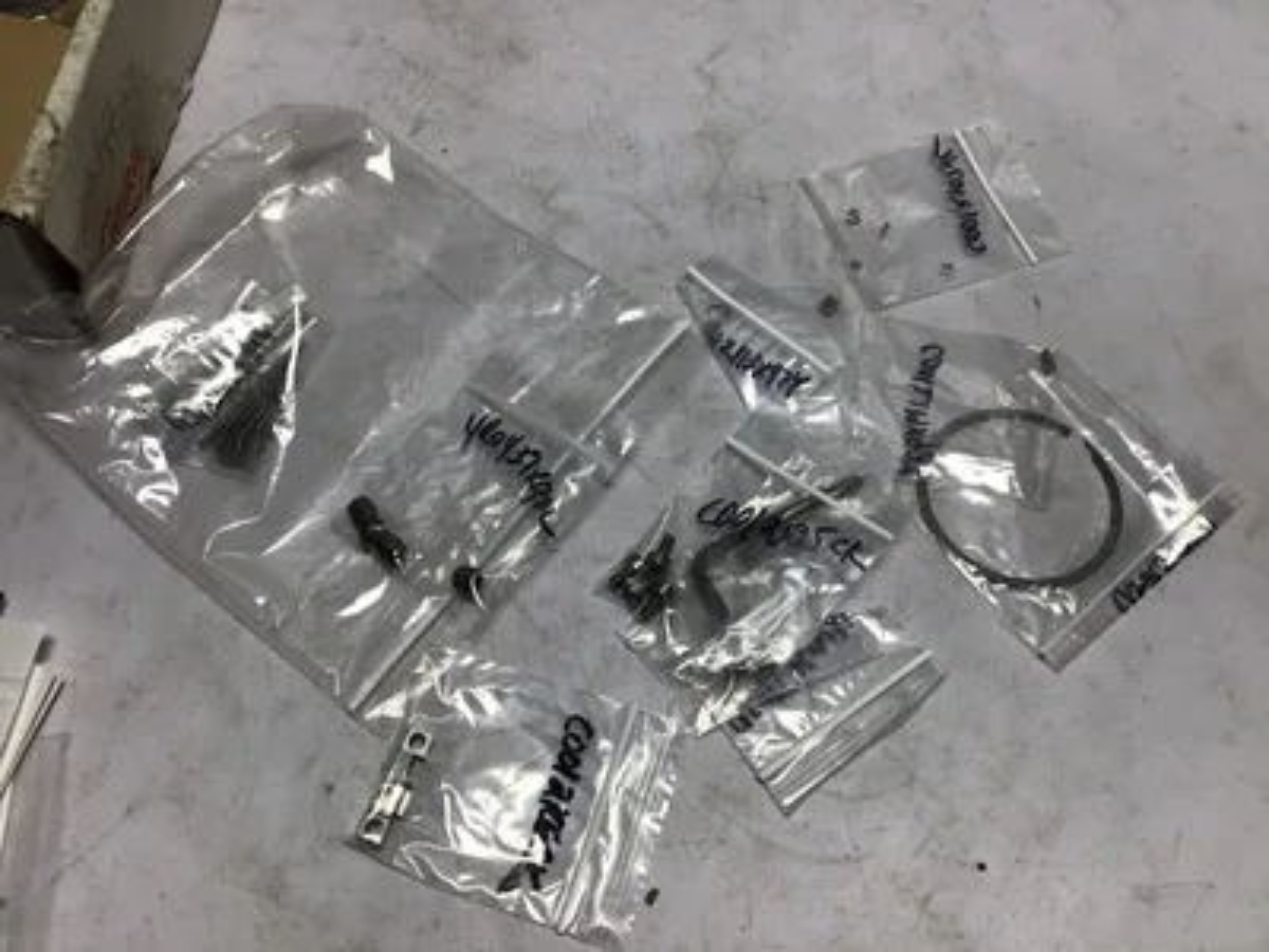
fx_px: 1136
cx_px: 634
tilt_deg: -63.4
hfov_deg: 58.4
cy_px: 476
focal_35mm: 31
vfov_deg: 45.4
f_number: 2.4
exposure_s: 1/275
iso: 25
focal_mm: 3.3
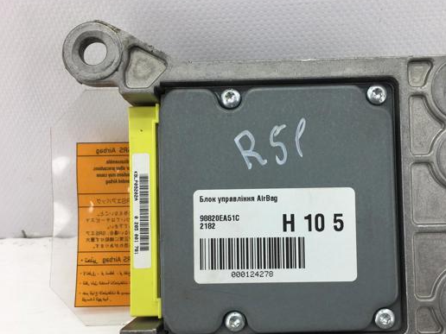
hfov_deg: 50.9
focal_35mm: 36
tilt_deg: -33.9
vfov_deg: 39.5
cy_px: 197
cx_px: 276
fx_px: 464
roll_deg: +2.5
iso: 25
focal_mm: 4.15
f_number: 2.2
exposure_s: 1/142
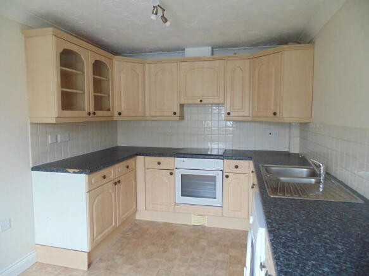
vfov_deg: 61.1
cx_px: 184
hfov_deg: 76.4
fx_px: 234
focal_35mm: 22
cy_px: 138
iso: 400
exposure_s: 1/15
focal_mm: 4
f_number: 3.1
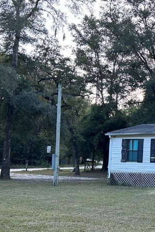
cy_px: 124
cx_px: 212
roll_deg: -1.1
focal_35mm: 60
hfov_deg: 20.3
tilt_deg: +6.4
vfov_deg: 33.4
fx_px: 387
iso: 40
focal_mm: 5.7
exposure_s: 1/194
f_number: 1.5
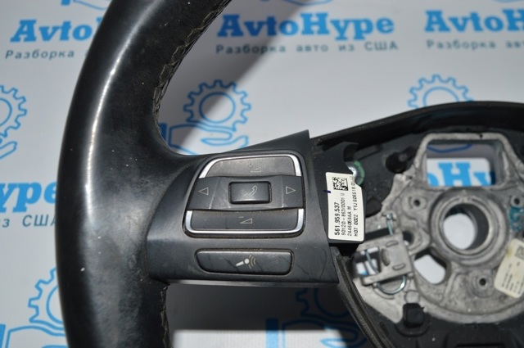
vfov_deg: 38.3
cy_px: 174
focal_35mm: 34
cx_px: 262
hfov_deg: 55.2
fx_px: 502
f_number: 8
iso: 100
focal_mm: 23
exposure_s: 1/60
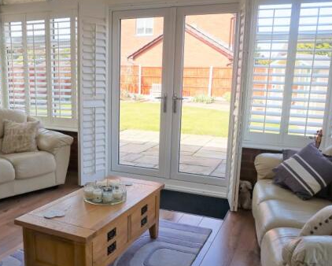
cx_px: 134
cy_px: 155
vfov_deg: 42.1
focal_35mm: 35
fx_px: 344
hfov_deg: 51.2
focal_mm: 16
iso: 100
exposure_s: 1/80
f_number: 6.3
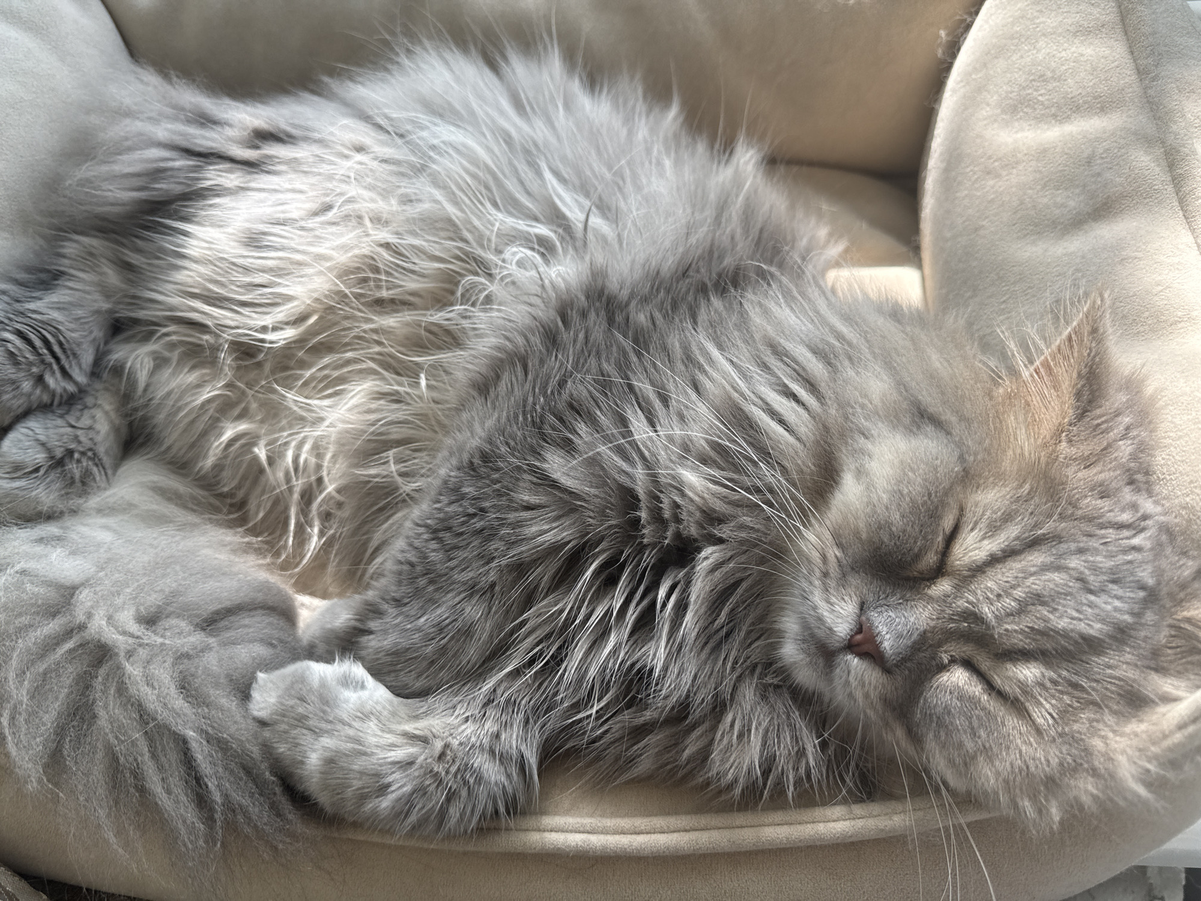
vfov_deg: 56.8
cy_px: 450
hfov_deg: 71.6
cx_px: 600
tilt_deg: -56.9
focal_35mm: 24
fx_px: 833
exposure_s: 1/150
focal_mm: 6.76
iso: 80
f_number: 1.78
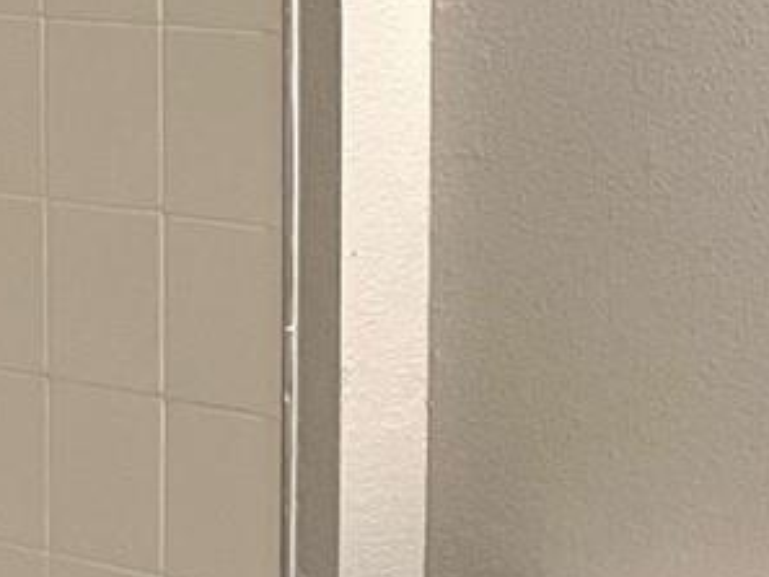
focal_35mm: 140
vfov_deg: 10.6
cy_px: 422
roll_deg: -0.9
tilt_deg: -7.9
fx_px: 3111
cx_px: 546
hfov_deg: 14.1
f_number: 1.5
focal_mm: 5.7
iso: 160
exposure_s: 1/60
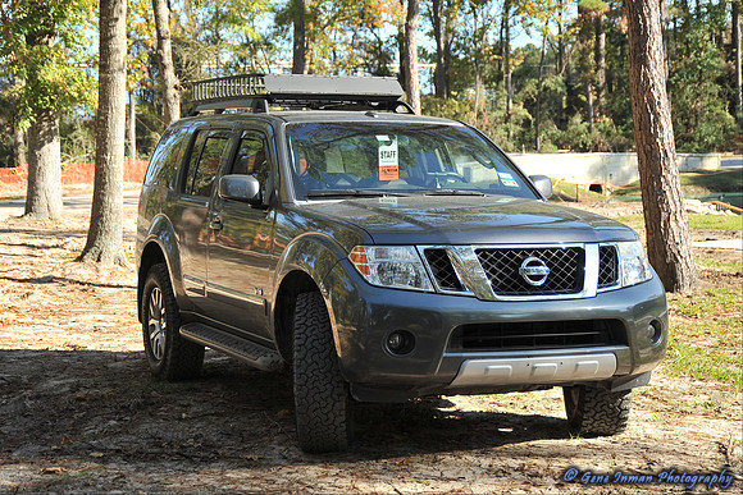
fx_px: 1362
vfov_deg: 20.6
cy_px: 248
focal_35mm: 66
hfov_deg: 30.5
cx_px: 372
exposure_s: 1/320
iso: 200
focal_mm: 66
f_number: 5.6
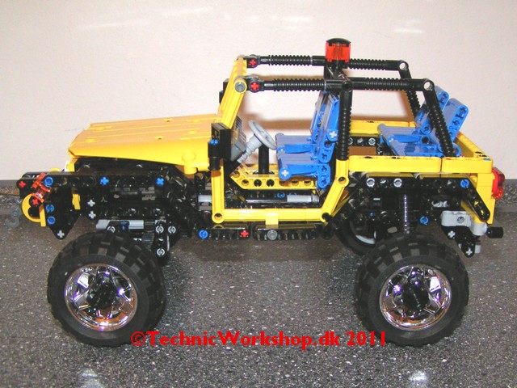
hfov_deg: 49.0
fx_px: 568
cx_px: 258
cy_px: 194
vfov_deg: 37.7
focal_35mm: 38
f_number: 2.8
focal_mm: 5.8
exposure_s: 1/40
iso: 200
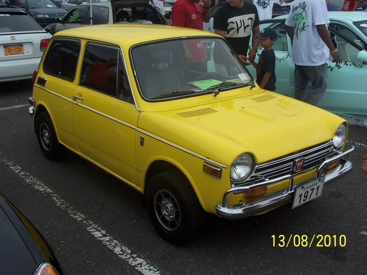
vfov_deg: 30.3
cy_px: 138
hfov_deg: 39.7
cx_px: 184
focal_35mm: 48
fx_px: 509
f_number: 4
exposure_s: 1/500
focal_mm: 8
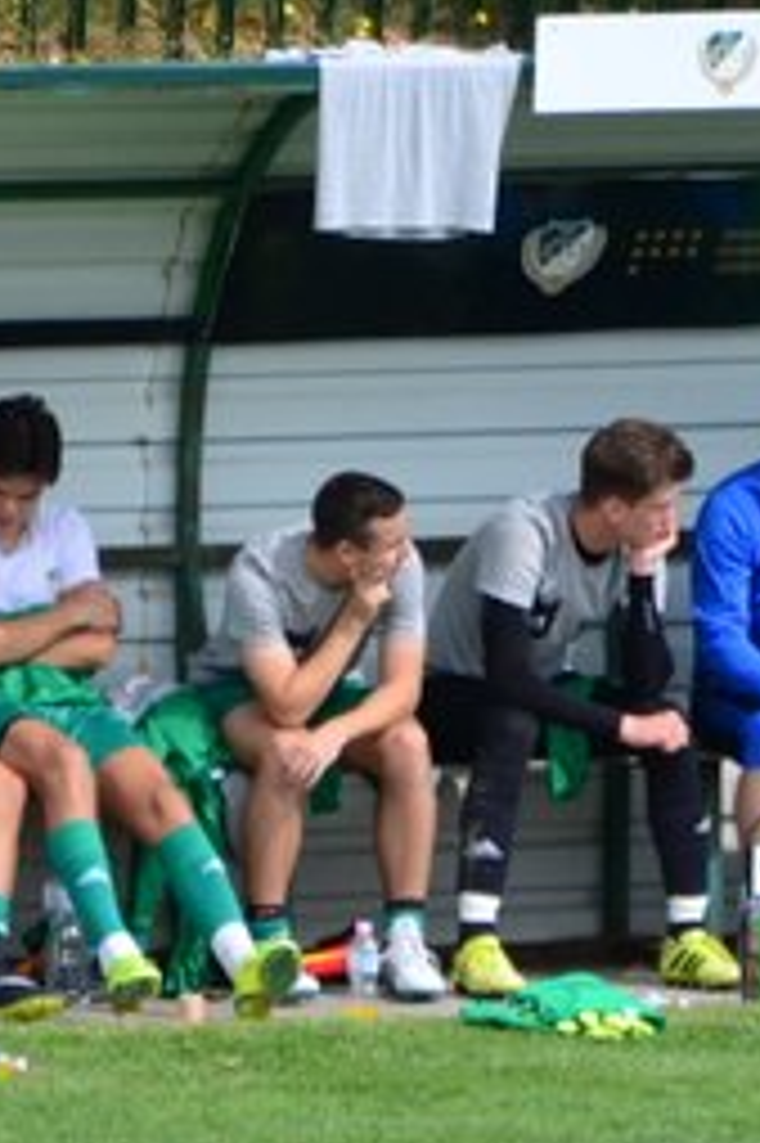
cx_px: 818
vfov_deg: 1.3
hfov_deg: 0.9
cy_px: 648
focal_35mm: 1594
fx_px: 50542
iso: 640
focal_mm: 300
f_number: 5.6
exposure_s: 1/1600
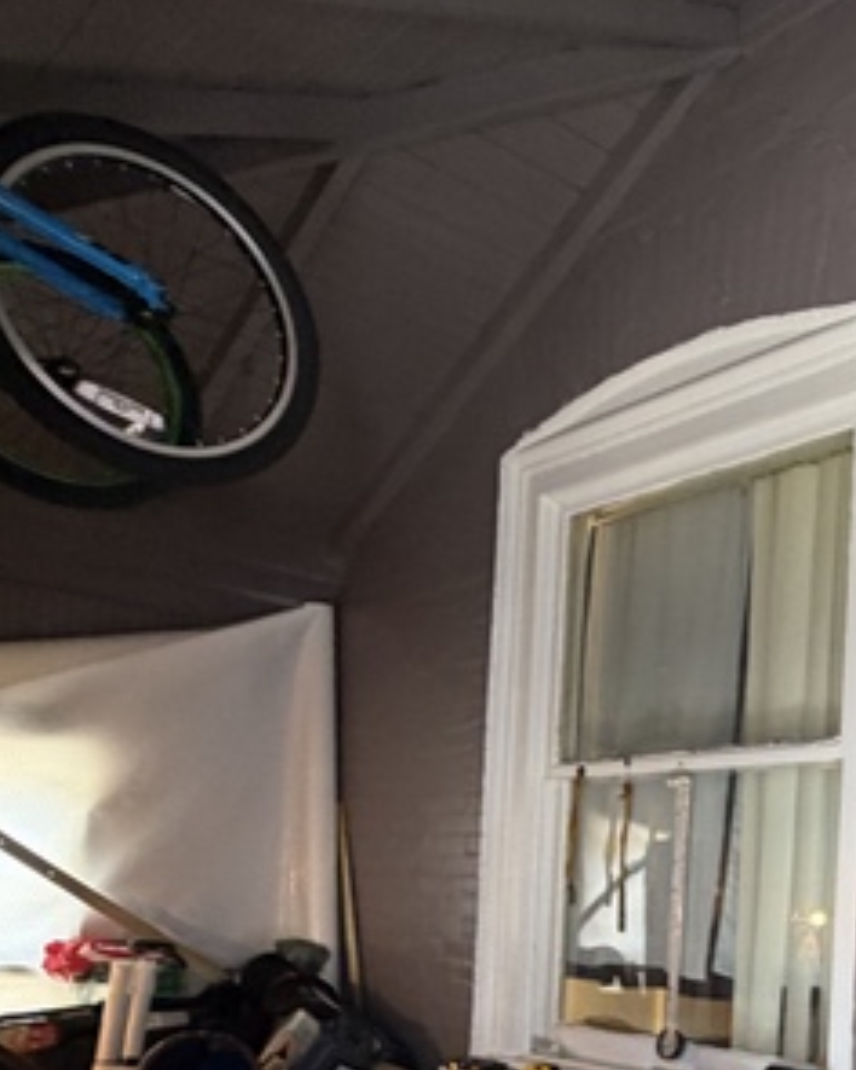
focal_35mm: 37
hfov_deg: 35.4
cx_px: 900
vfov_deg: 45.4
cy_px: 921
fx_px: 1172
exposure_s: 1/60
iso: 250
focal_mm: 2.22
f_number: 2.2
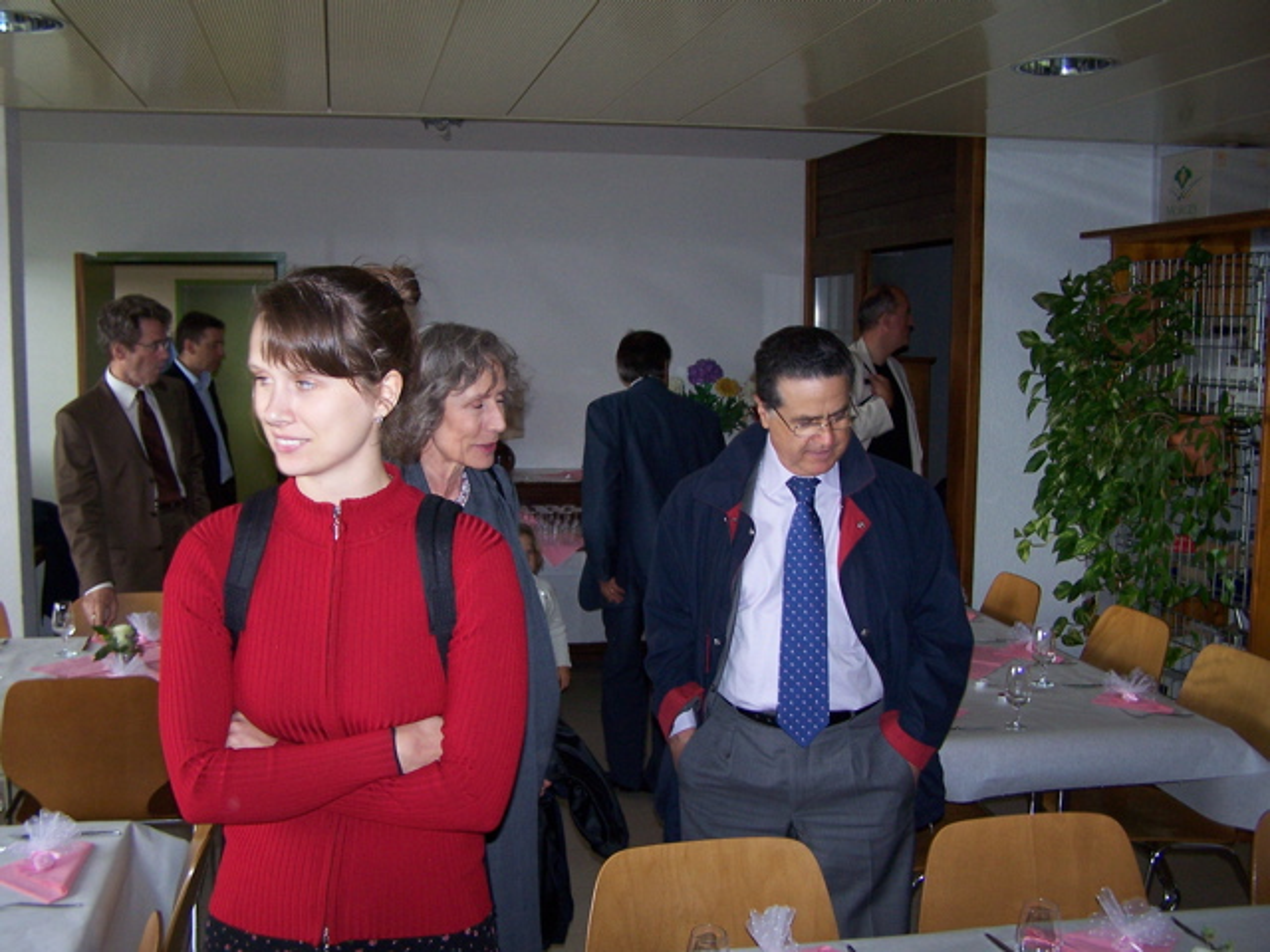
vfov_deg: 37.7
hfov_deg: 49.0
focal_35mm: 38
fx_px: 1394
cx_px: 635
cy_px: 476
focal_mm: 6.3
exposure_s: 1/60
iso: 140
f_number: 2.8
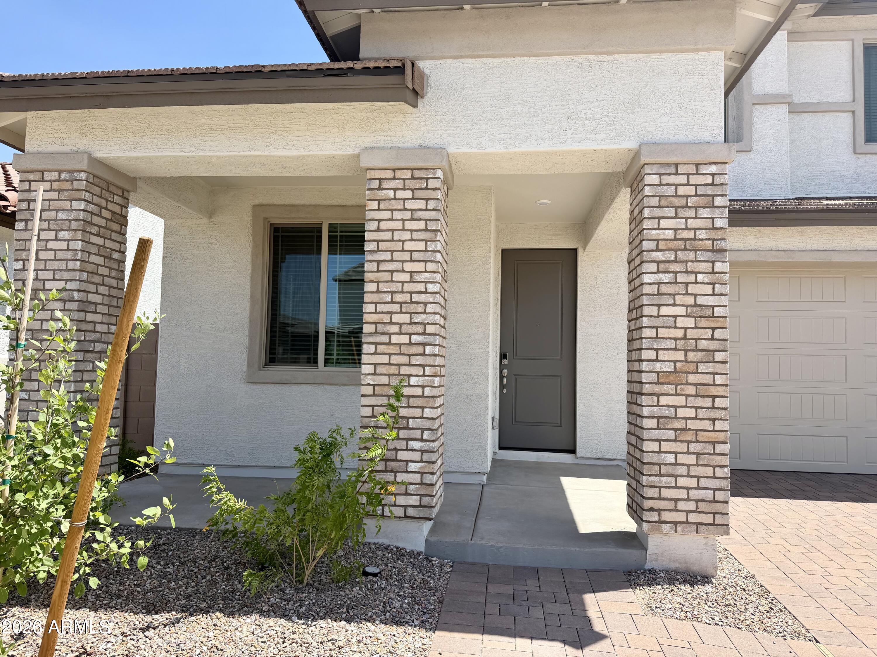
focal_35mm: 24
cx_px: 438
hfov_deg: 71.6
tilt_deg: +2.7
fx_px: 608
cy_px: 328
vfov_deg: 56.8
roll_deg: -0.8
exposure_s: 1/2801
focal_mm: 6.76
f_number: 1.78
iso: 80
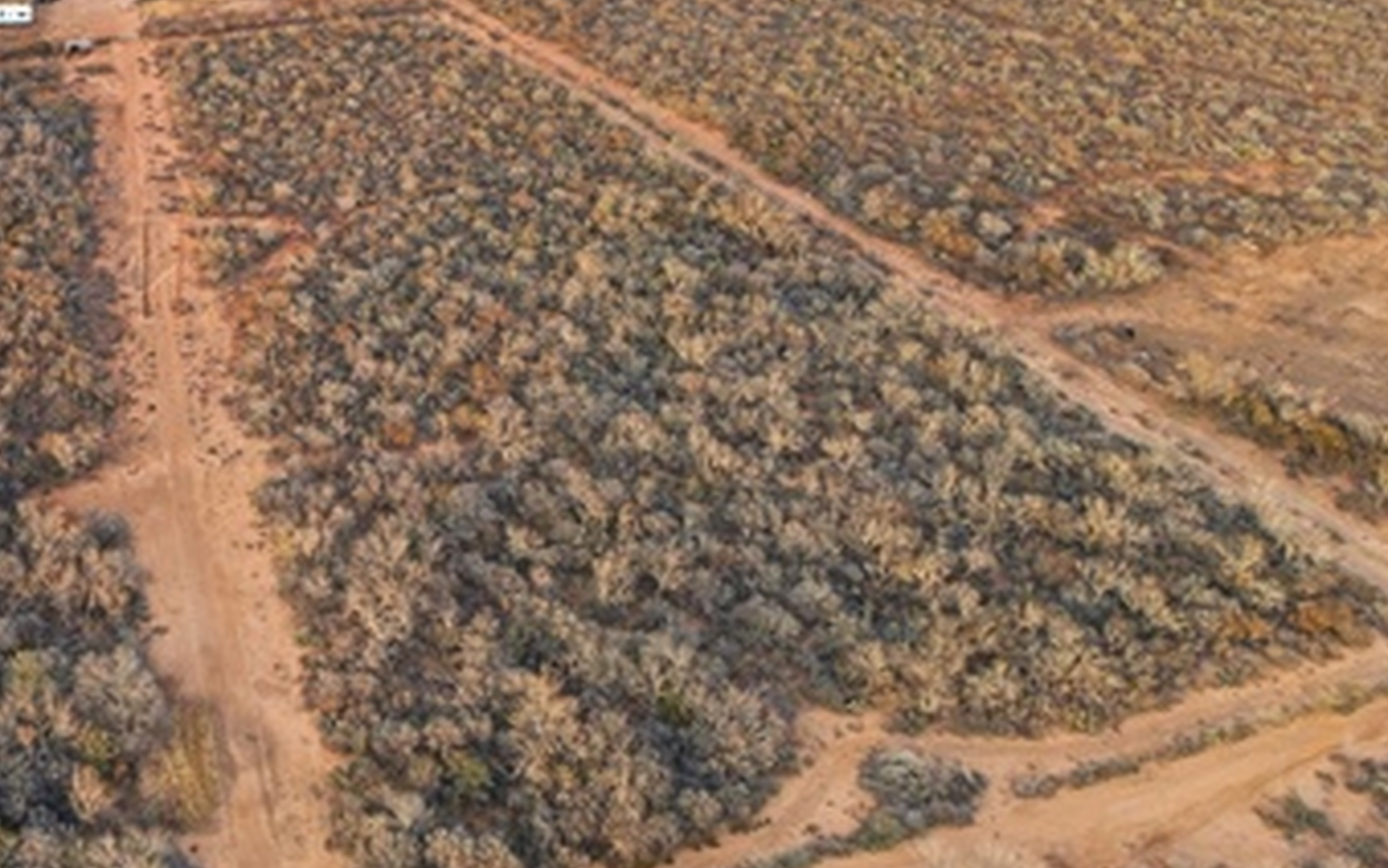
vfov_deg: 26.8
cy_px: 301
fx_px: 1816
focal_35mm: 48
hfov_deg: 38.6
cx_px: 106
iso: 108
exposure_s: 1/96
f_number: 2.8
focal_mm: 4.5
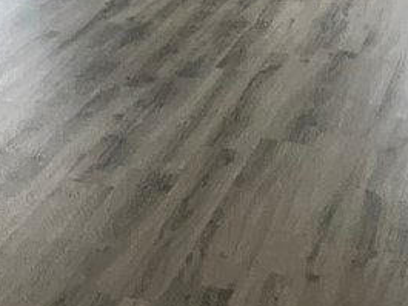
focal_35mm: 112
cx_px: 189
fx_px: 1321
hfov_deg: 17.6
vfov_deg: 12.7
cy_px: -115
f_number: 1.8
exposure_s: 1/60
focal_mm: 3
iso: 160
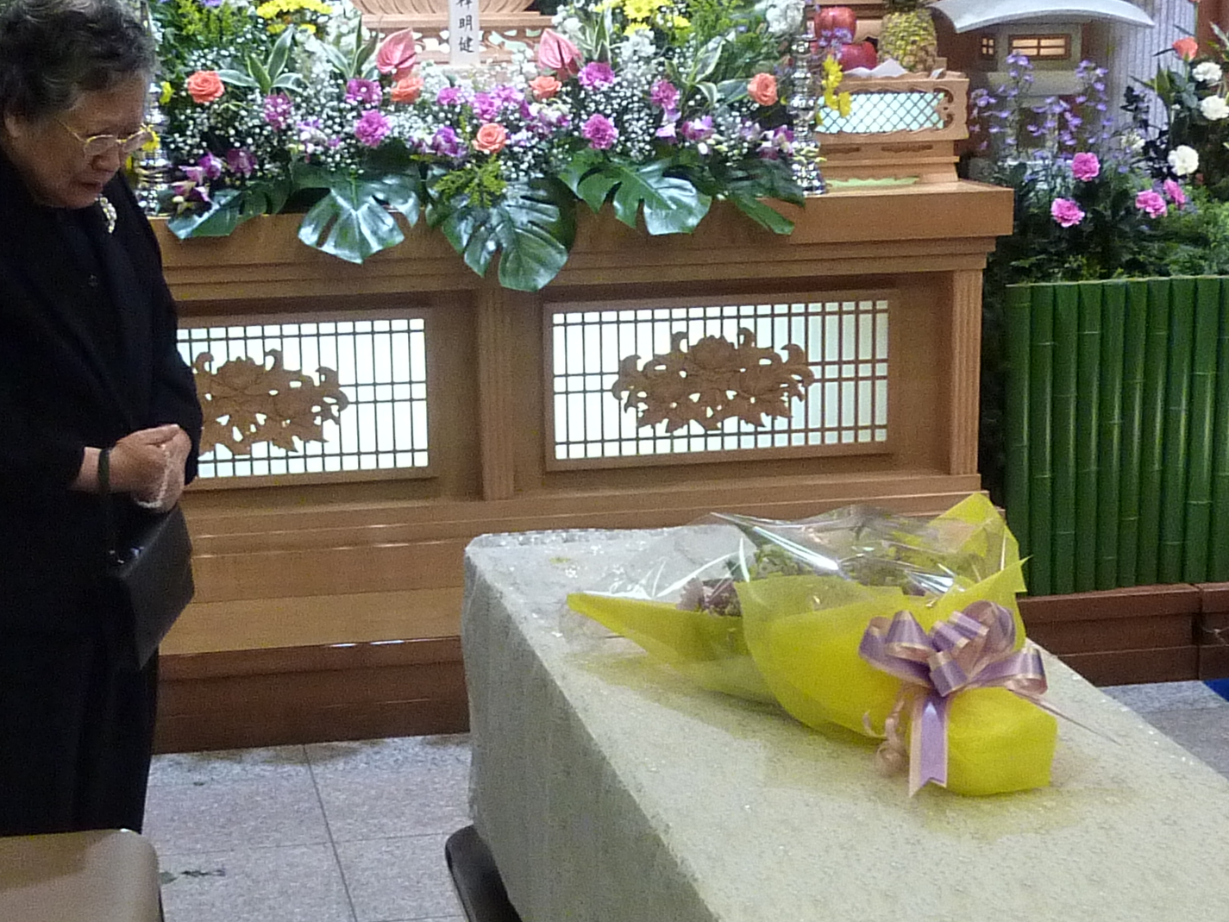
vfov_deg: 21.2
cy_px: 631
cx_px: 588
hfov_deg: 28.2
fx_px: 2450
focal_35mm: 69
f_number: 3.3
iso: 320
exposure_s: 1/30
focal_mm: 4.4
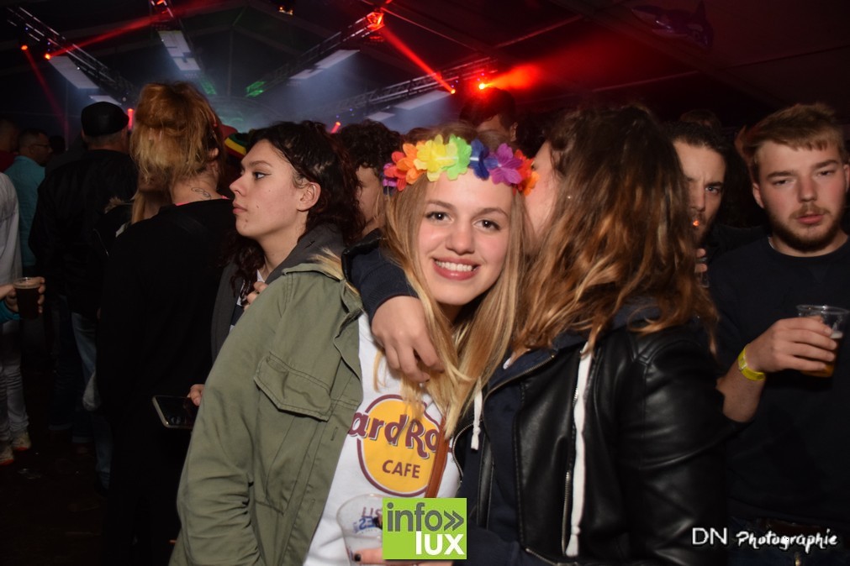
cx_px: 425
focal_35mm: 36
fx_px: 850
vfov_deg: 36.9
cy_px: 283
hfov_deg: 53.1
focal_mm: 24
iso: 1600
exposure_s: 1/40
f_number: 4
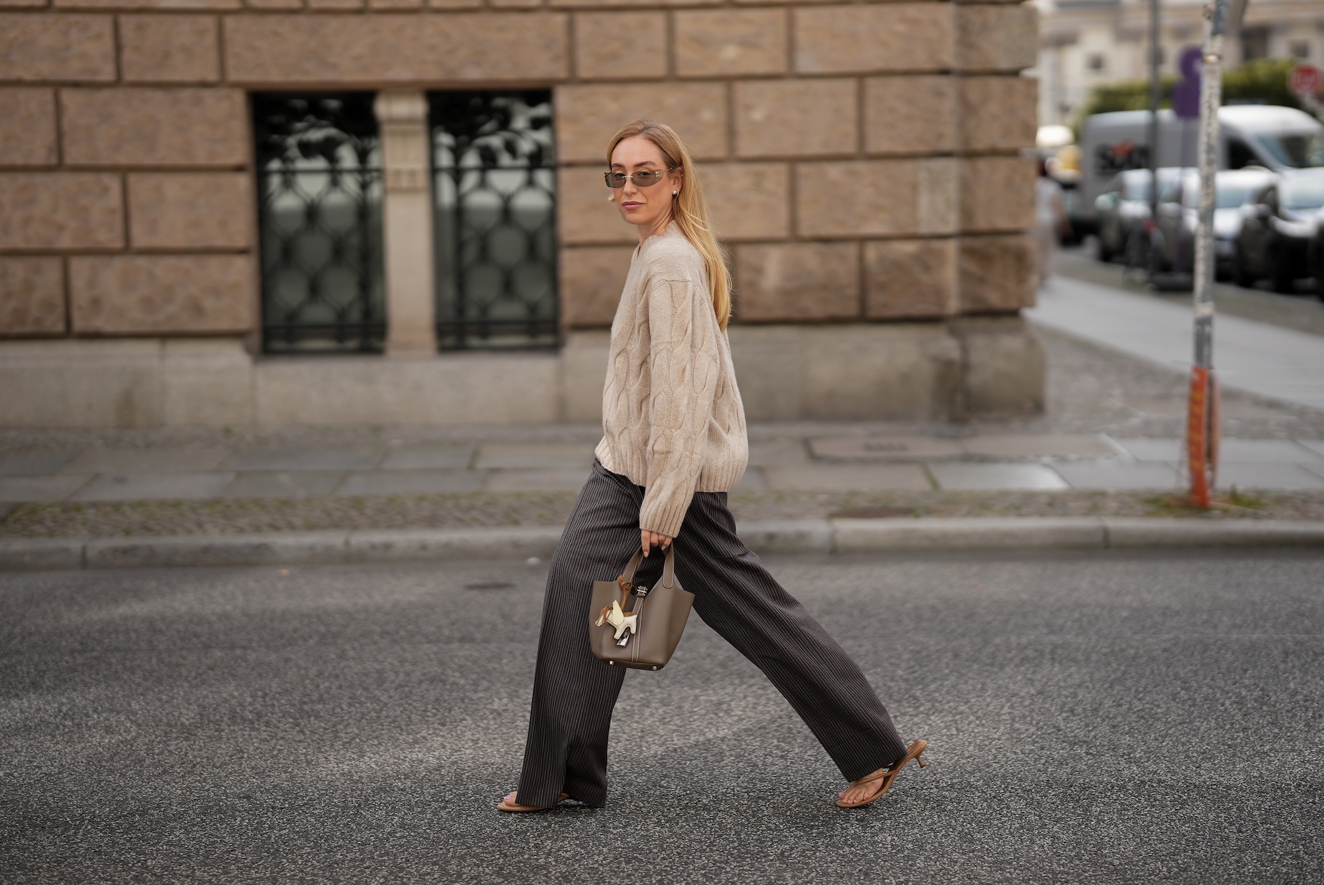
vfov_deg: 16.1
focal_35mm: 85
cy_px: 442
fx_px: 3128
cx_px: 662
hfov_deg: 23.9
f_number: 1.4
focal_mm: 85
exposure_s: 1/5000
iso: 200
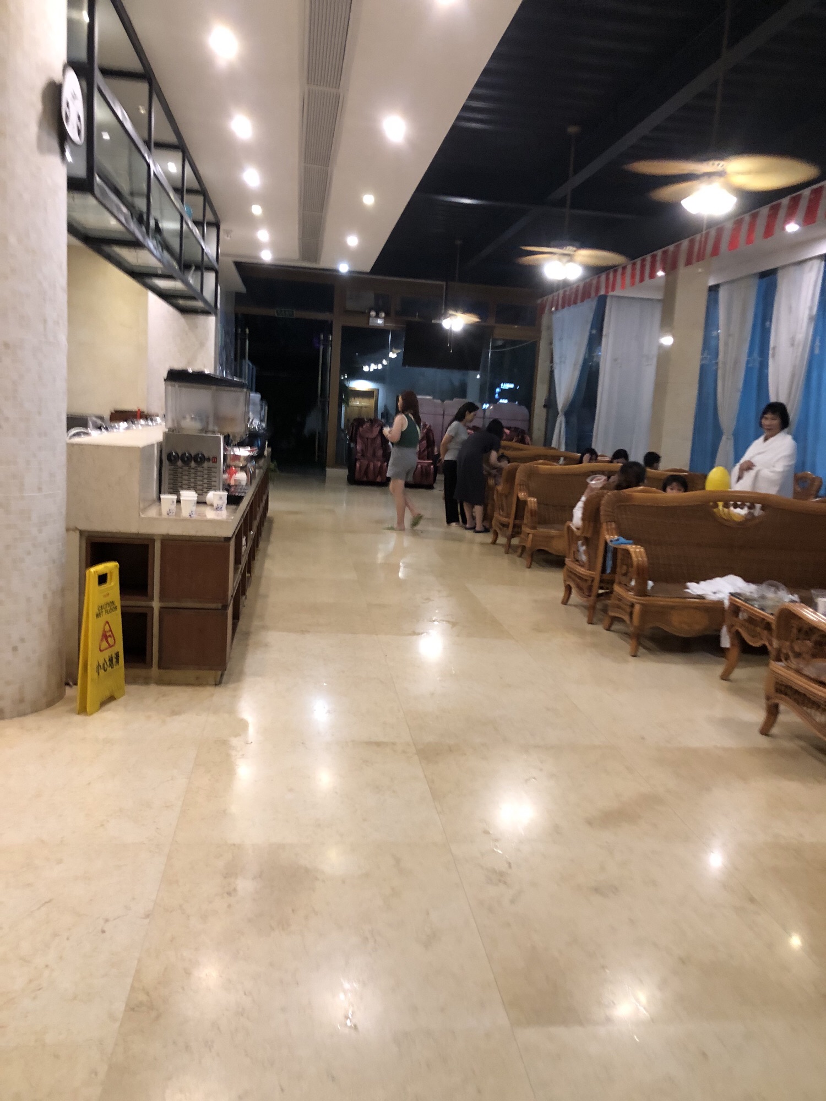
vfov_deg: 63.4
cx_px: 413
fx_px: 891
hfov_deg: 49.7
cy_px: 550
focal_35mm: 28
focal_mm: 4
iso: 200
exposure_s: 1/50
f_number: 1.8
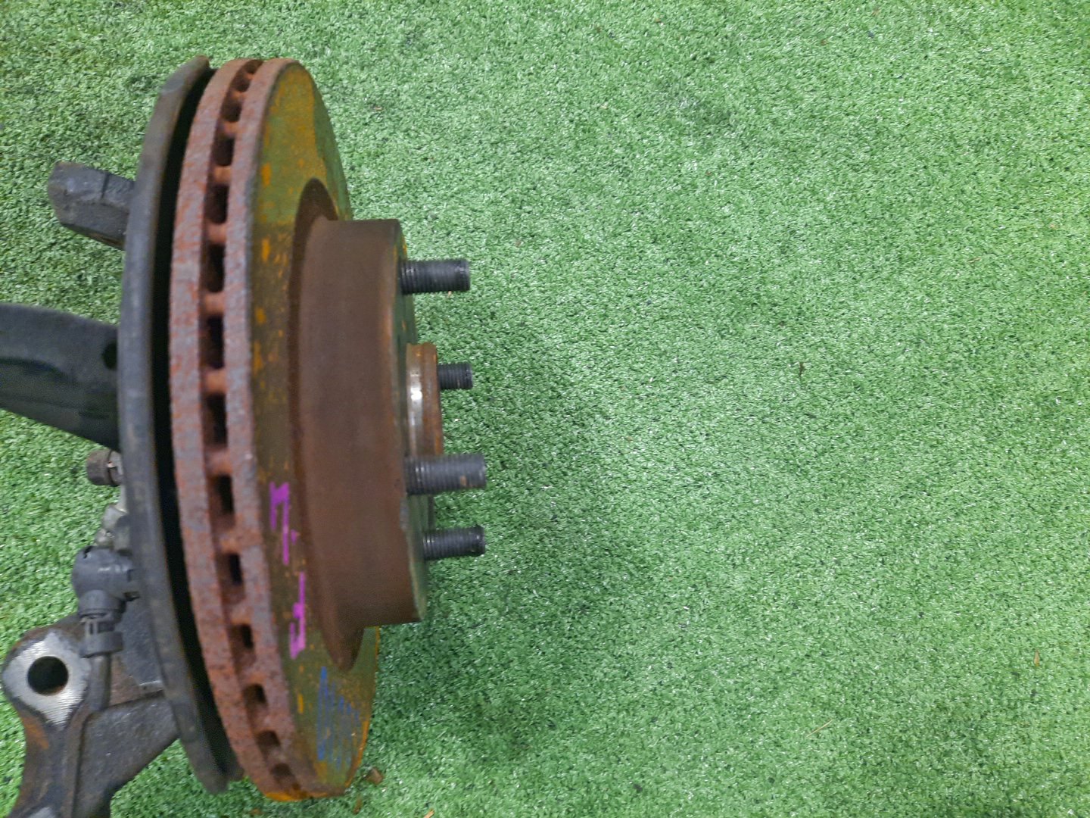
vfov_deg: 54.9
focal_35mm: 25
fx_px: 787
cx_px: 545
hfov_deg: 69.4
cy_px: 409
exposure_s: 1/25
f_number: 2
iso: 348
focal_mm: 4.6
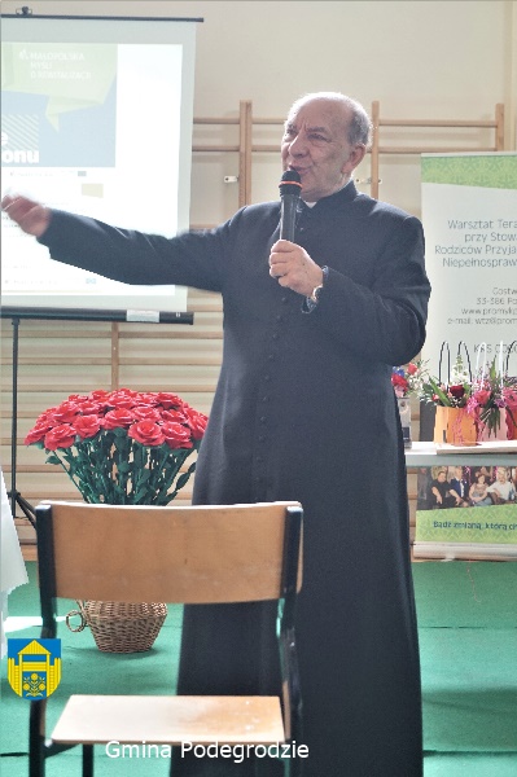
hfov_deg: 18.2
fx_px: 1618
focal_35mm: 75
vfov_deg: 27.0
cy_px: 388
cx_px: 258
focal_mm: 50
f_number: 5.6
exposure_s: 1/30
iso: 640
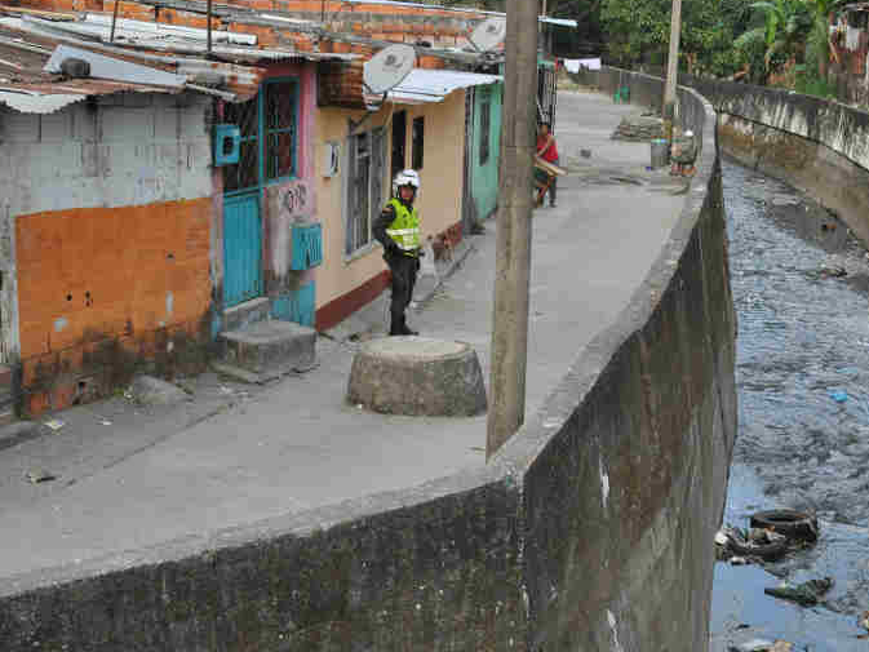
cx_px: 563
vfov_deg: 24.8
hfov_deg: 32.5
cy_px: 393
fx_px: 1481
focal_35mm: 59
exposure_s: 1/250
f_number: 6.3
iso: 800
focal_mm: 28
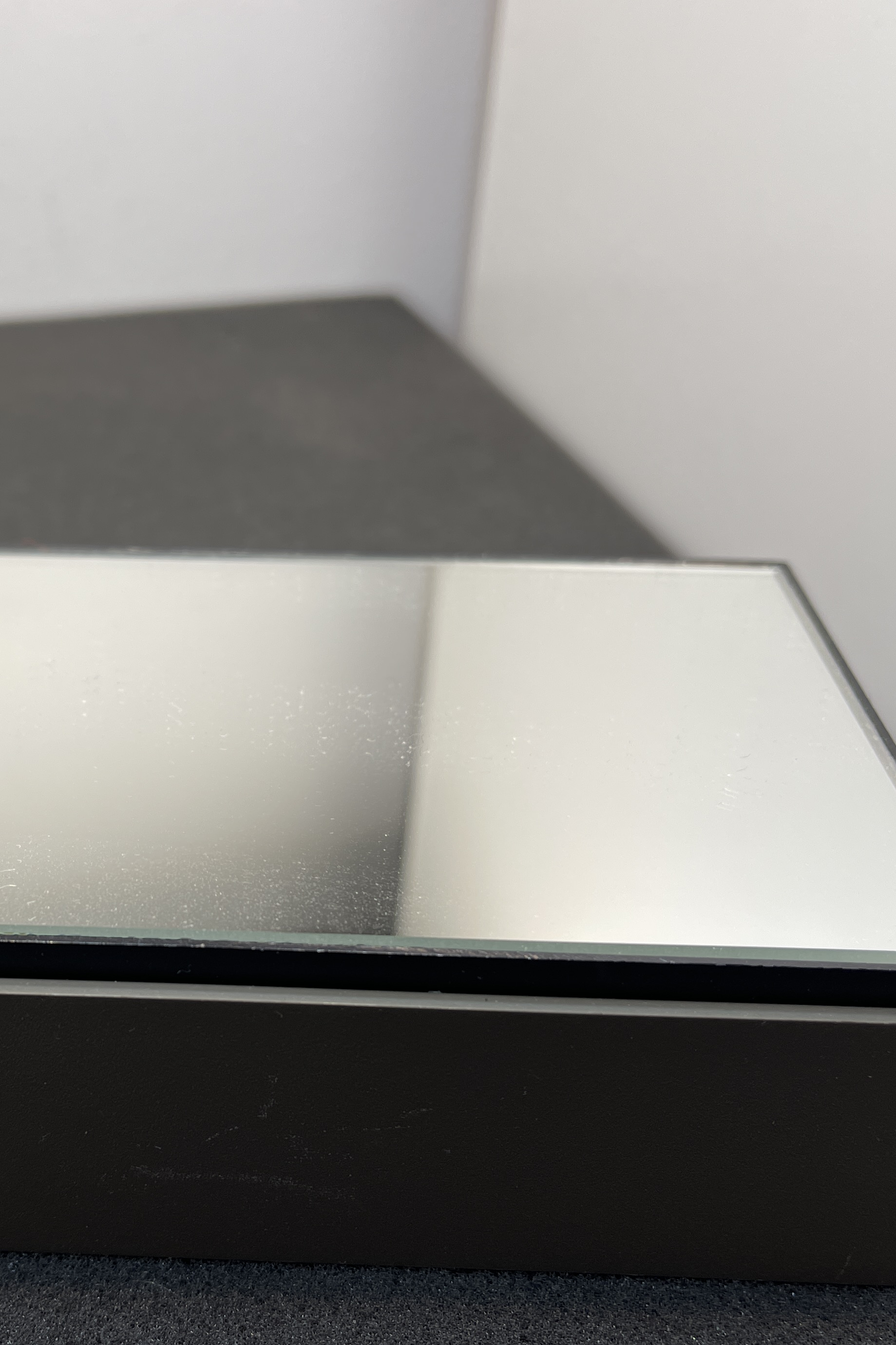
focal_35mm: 38
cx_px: 164
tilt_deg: -34.4
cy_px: 690
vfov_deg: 50.7
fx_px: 1419
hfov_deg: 33.9
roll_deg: -2.1
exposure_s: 1/121
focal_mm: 5.1
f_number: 1.6
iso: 32
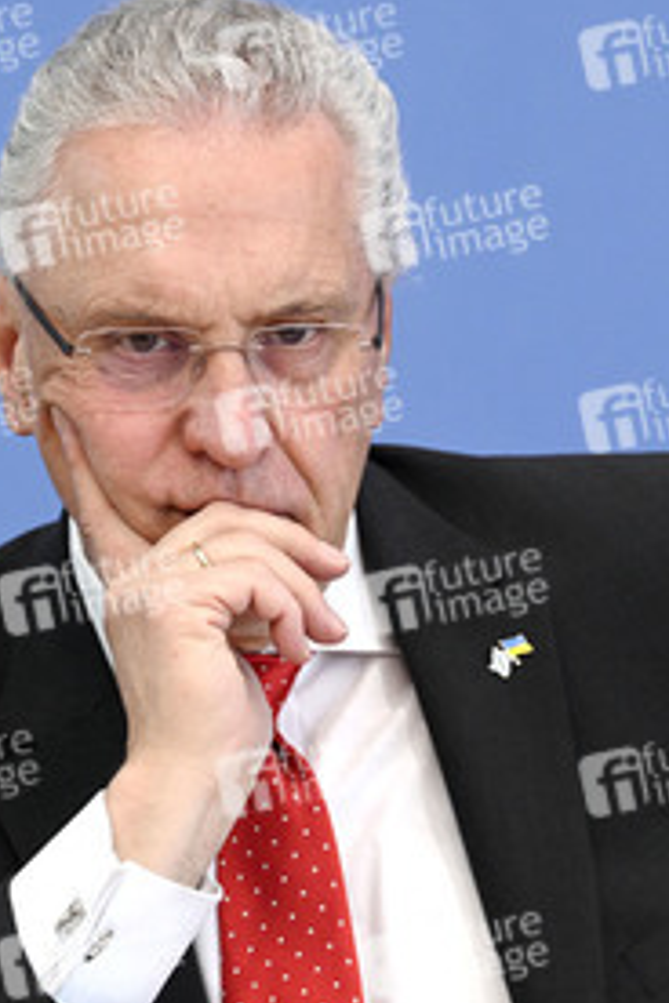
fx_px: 7275
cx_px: 358
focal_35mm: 261
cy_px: 502
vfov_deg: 7.9
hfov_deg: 5.3
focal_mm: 160
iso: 3200
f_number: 5.6
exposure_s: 1/640
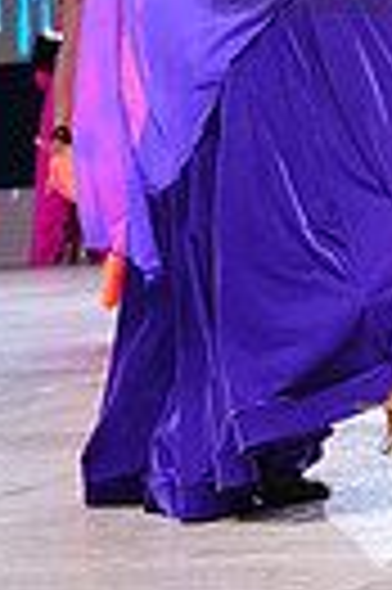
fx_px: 3046
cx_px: 703
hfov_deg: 7.2
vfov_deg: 10.9
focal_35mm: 186
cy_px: -106
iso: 1250
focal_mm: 42
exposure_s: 1/500
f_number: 4
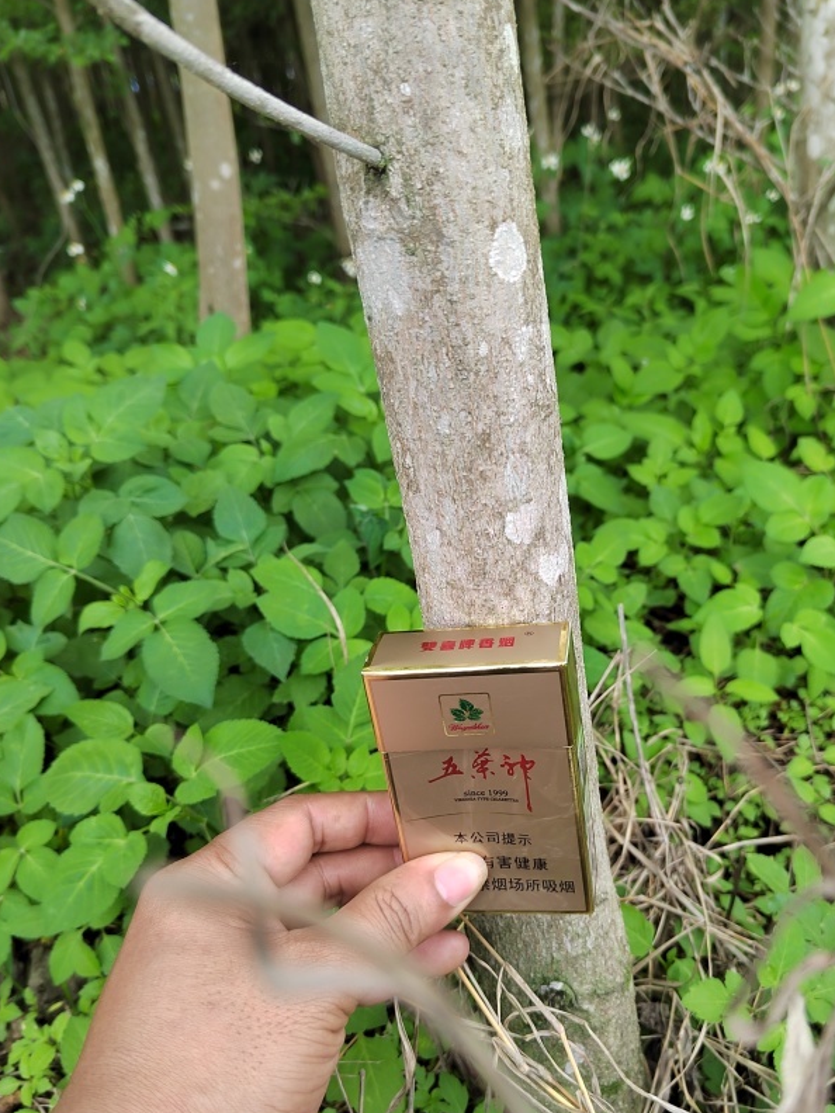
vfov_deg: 58.3
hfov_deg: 45.2
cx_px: 500
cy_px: 599
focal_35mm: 31
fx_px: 997
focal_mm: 5.52
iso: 102
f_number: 1.9
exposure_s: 1/100
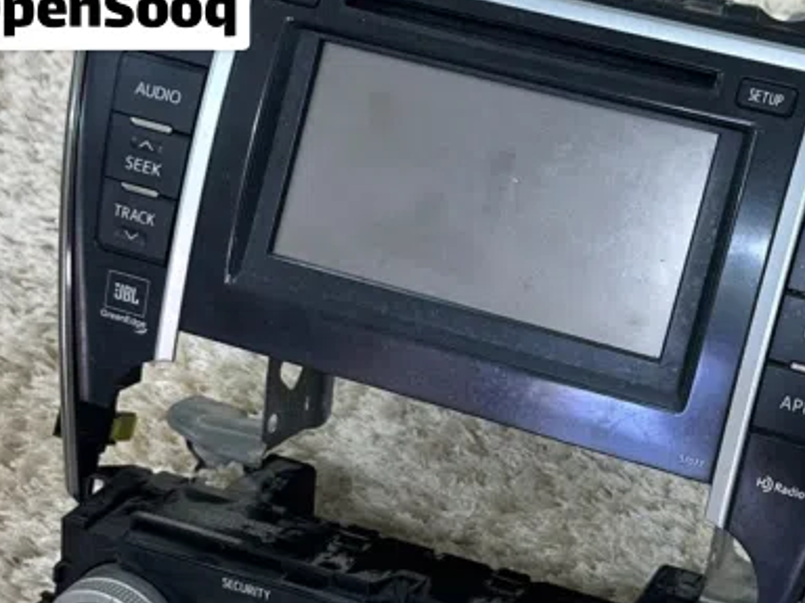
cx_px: 566
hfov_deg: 45.7
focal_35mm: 40
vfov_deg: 35.9
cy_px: 352
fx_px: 930
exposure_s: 1/50
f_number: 1.78
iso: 125
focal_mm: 6.86
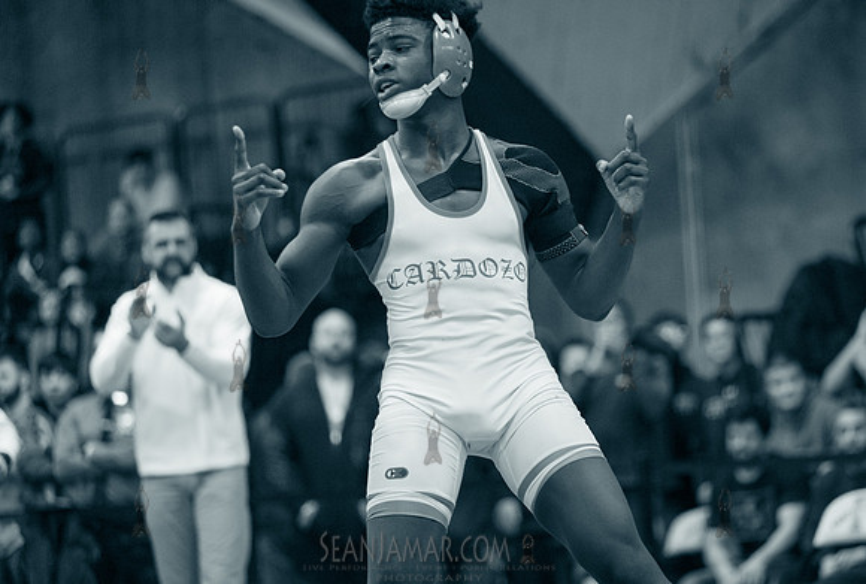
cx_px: 474
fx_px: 3554
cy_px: 316
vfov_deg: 9.4
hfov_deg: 13.9
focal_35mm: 147
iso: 4000
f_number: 2.8
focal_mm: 135
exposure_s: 1/320
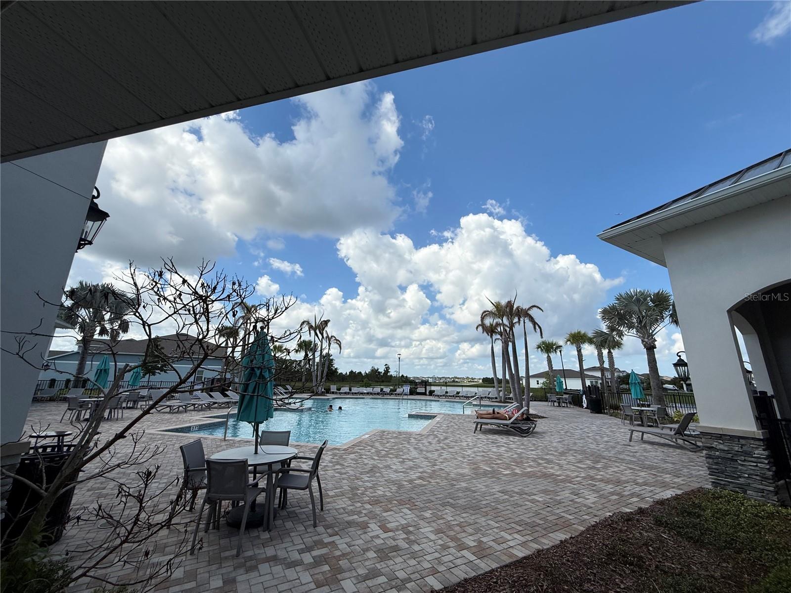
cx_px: 396
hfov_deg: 102.1
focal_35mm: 14
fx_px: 320
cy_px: 296
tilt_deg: +16.0
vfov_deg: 85.7
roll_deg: -0.9
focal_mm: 2.22
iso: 50
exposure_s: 1/3460
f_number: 2.2
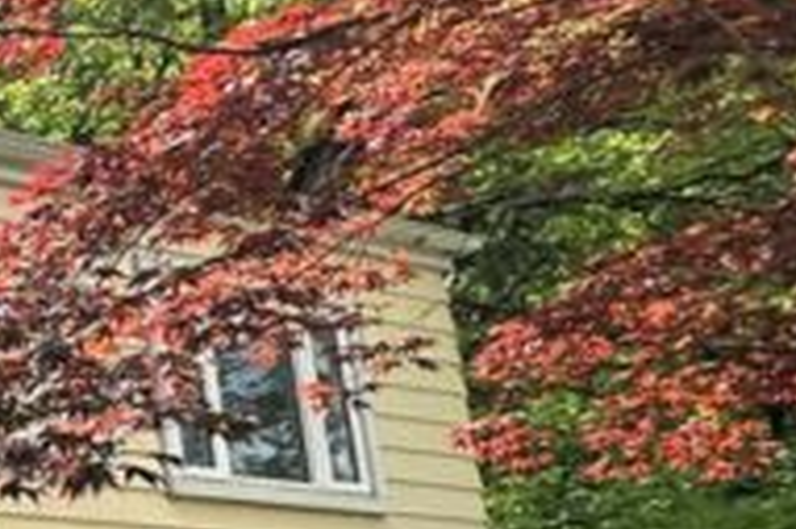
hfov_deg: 18.3
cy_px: 604
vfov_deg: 21.0
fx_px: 1348
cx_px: -859
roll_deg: +1.3
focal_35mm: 61
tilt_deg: +5.5
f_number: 2.2
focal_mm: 2.22
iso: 40
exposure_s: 1/678
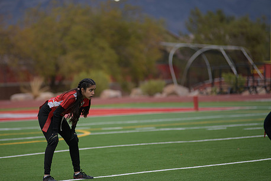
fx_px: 1906
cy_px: 109
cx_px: 105
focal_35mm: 253
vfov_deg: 5.4
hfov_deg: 8.1
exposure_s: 1/200
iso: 125
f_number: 2.8
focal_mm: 200
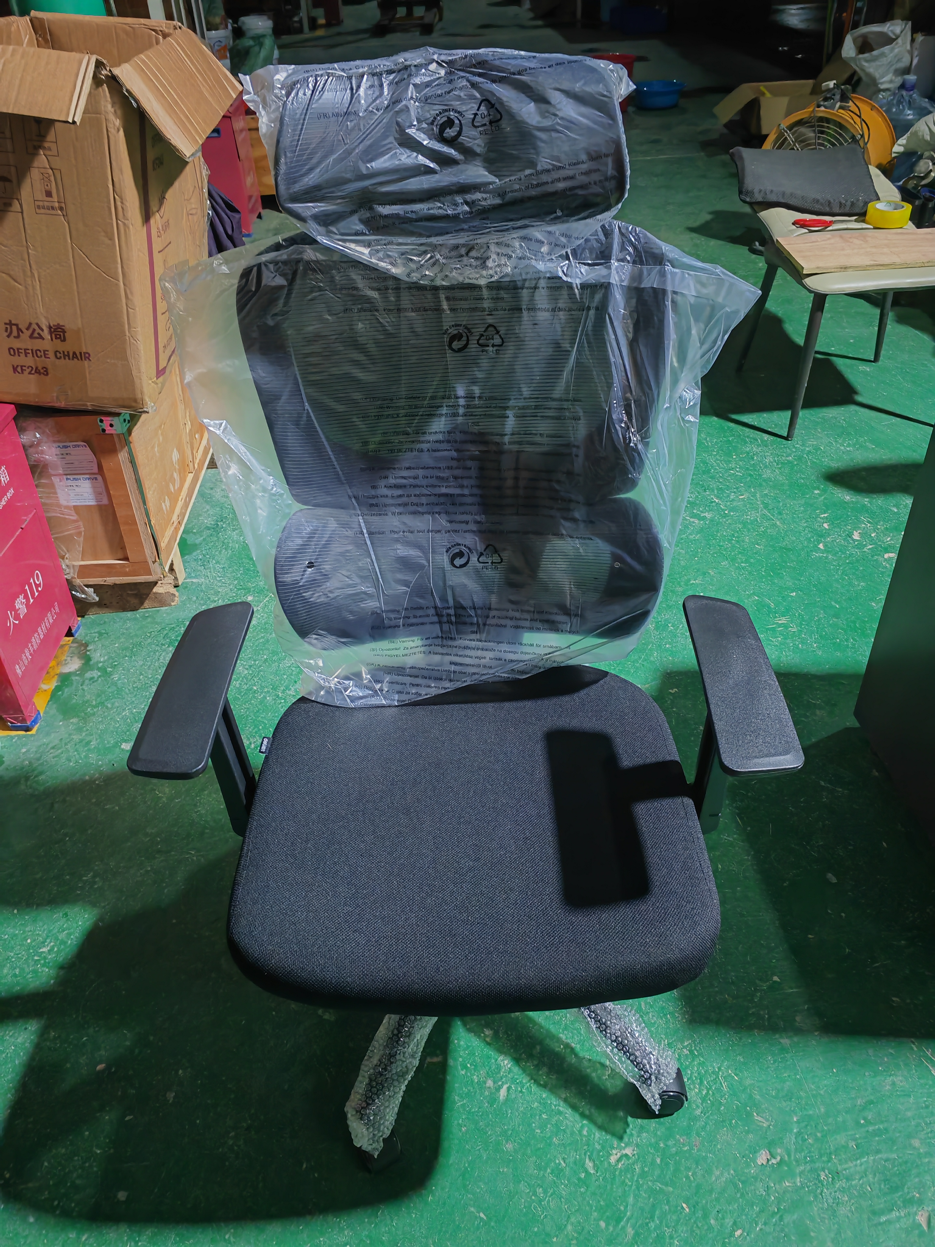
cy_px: 624
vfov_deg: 65.3
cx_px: 468
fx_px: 972
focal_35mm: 27
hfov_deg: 51.4
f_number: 1.8
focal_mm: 5.53
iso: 1250
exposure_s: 1/50
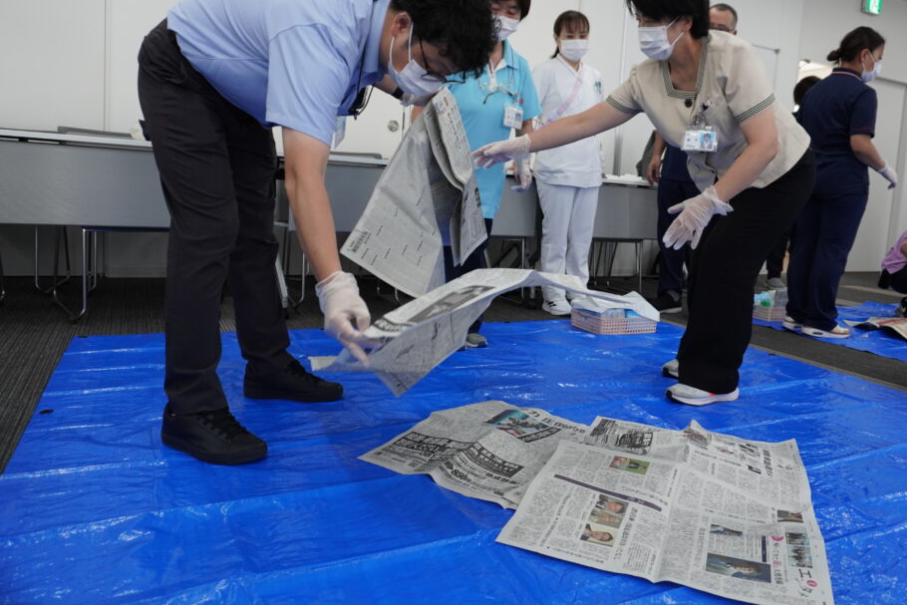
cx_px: 502
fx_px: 680
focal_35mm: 27
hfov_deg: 67.2
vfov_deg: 47.8
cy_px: 266
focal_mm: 16
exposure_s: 1/160
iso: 500
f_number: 4
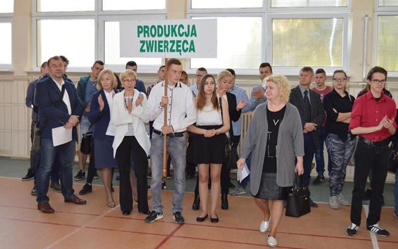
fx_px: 499
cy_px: 120
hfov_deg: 43.5
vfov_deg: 28.0
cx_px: 199
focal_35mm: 46
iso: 400
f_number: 4.2
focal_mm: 30
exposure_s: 1/60
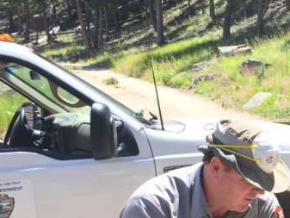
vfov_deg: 16.6
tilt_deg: -10.2
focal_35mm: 88
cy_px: 191
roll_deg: -3.9
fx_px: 737
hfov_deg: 20.3
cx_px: 380
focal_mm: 4.15
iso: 32
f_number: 2.2
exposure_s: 1/1199
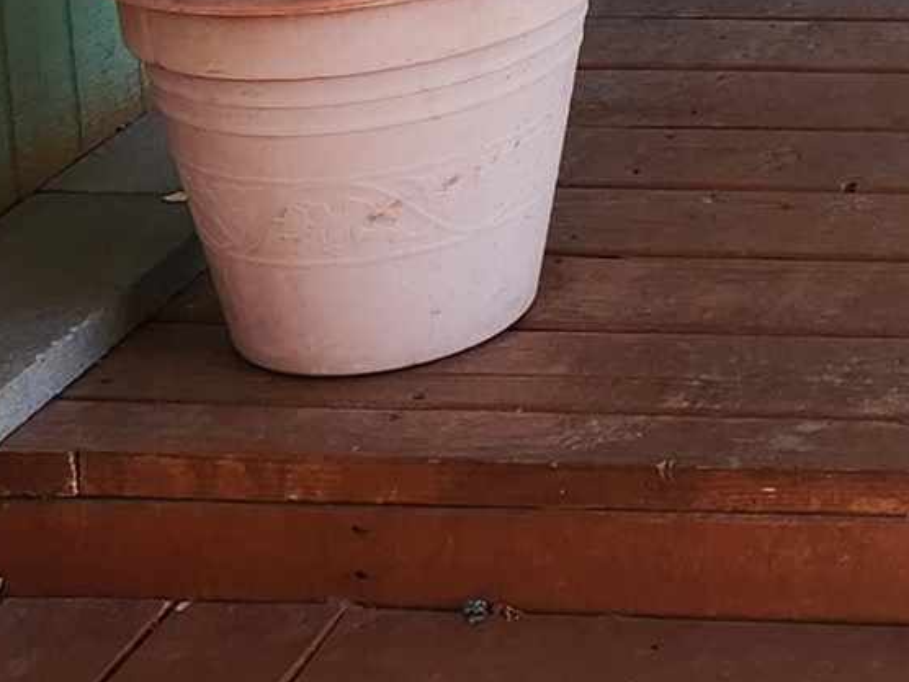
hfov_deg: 14.0
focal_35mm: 127
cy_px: -805
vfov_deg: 10.5
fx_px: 3335
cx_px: 1579
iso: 32
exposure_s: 1/180
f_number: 1.8
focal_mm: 5.4
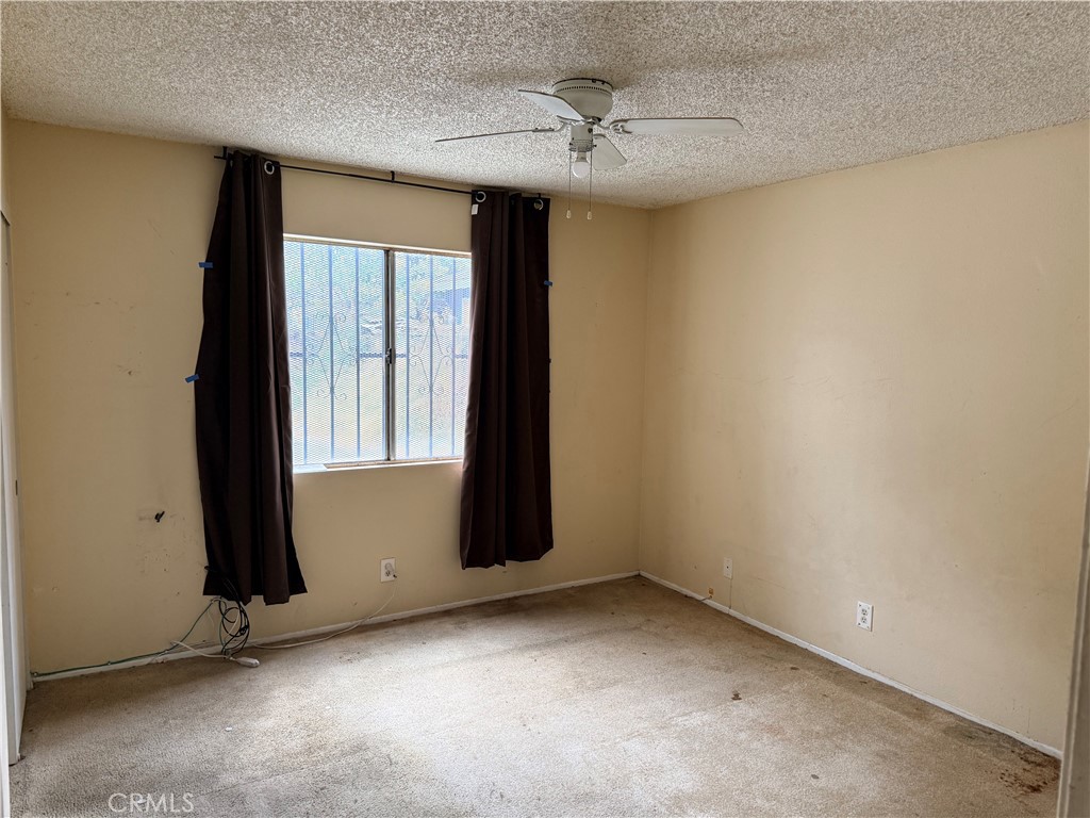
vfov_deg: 56.8
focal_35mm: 24
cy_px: 409
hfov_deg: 71.6
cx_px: 545
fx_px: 756
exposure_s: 1/119
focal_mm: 6.76
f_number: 1.78
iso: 200
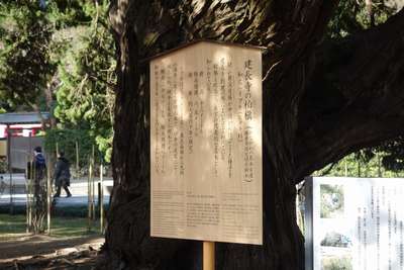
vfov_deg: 18.9
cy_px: 135
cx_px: 202
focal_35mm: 72
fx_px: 808
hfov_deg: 28.1
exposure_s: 1/250
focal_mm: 26.57
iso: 320
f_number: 5
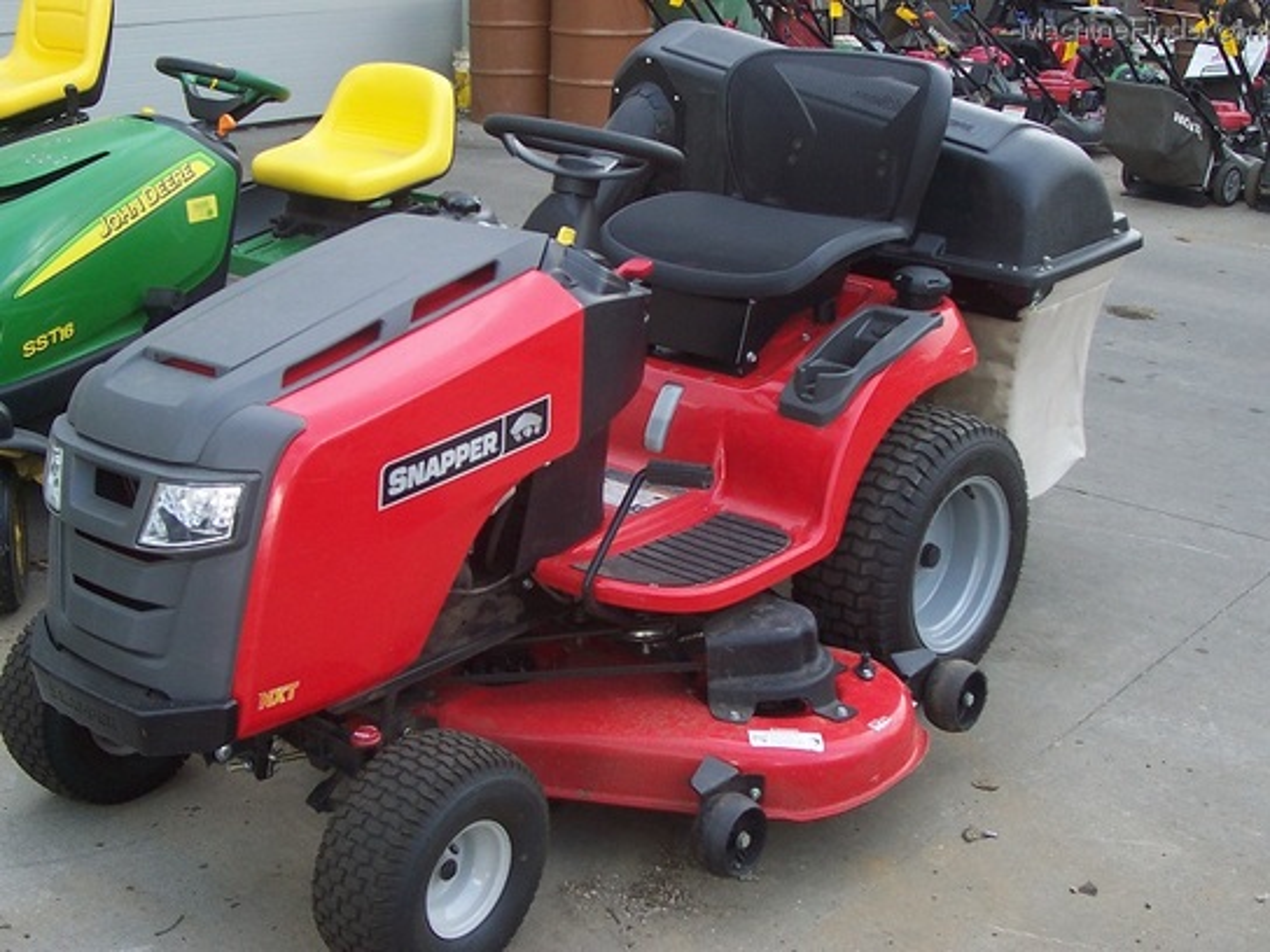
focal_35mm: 46
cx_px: 635
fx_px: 1688
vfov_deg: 31.5
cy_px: 476
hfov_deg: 41.2
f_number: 3
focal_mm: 7
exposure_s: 1/125
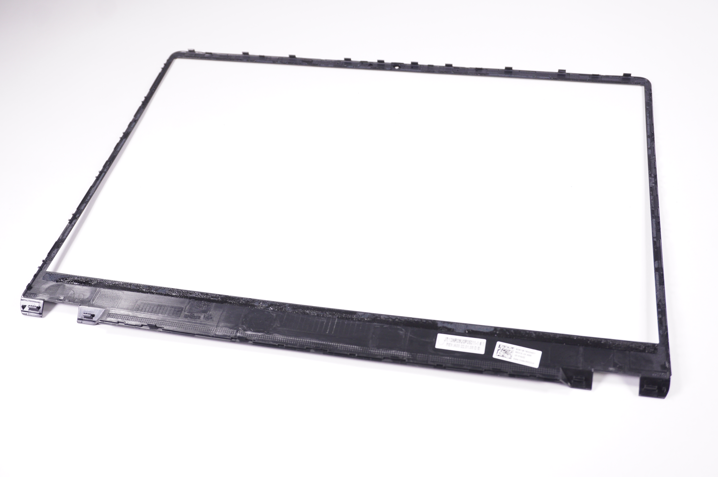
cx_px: 359
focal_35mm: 38
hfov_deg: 51.3
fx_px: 747
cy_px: 238
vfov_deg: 35.4
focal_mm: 25
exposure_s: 1/250
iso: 640
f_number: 5.6
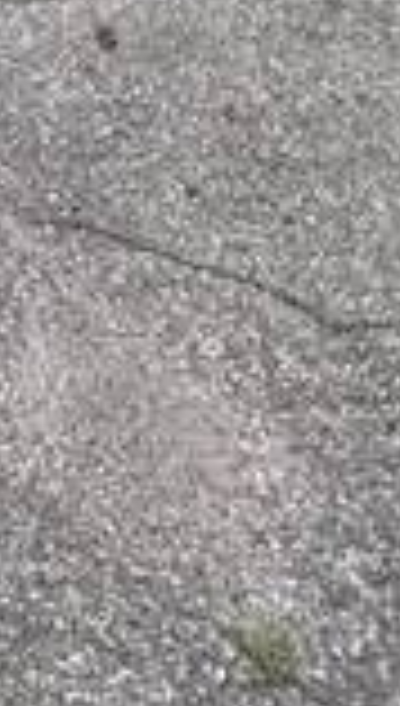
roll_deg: -0.3
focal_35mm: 93
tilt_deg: +2.4
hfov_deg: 12.0
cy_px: -1003
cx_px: -342
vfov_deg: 14.5
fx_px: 1743
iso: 50
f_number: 2.2
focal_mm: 2.22
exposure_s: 1/3906
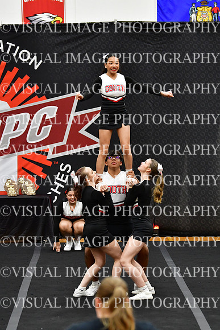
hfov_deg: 7.9
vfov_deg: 11.8
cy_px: 165
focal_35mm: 174
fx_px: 1594
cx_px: 110
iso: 4000
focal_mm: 116
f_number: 3.2
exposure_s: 1/500
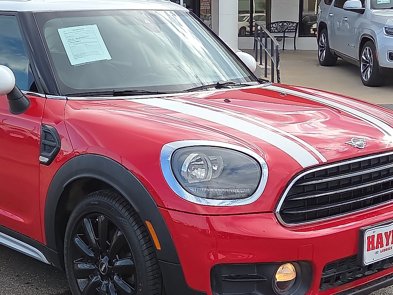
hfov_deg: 29.7
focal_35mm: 65
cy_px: 175
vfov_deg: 22.5
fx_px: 738
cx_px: 149
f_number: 1.8
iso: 25
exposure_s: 1/667
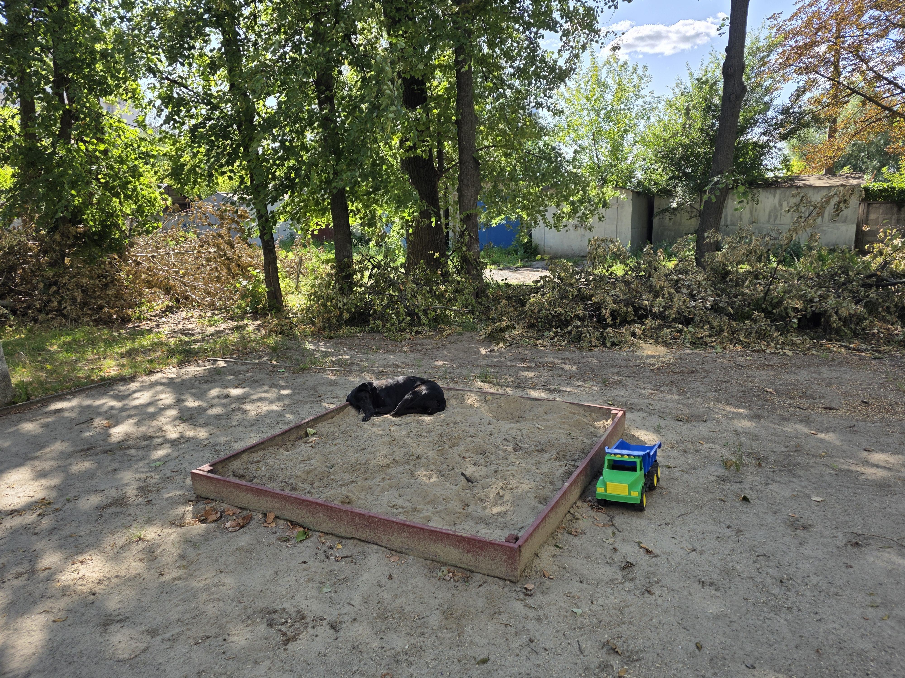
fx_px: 601
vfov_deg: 58.9
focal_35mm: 23
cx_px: 452
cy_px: 339
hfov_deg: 73.9
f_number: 1.7
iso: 80
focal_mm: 6.3
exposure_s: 1/2049
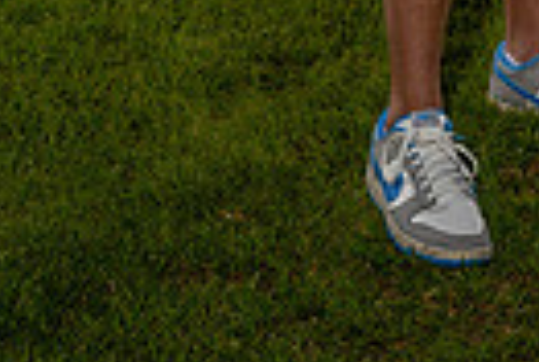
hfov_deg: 14.8
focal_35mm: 137
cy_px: -547
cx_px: 440
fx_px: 2056
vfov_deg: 9.0
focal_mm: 40
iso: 400
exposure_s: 1/250
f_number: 4
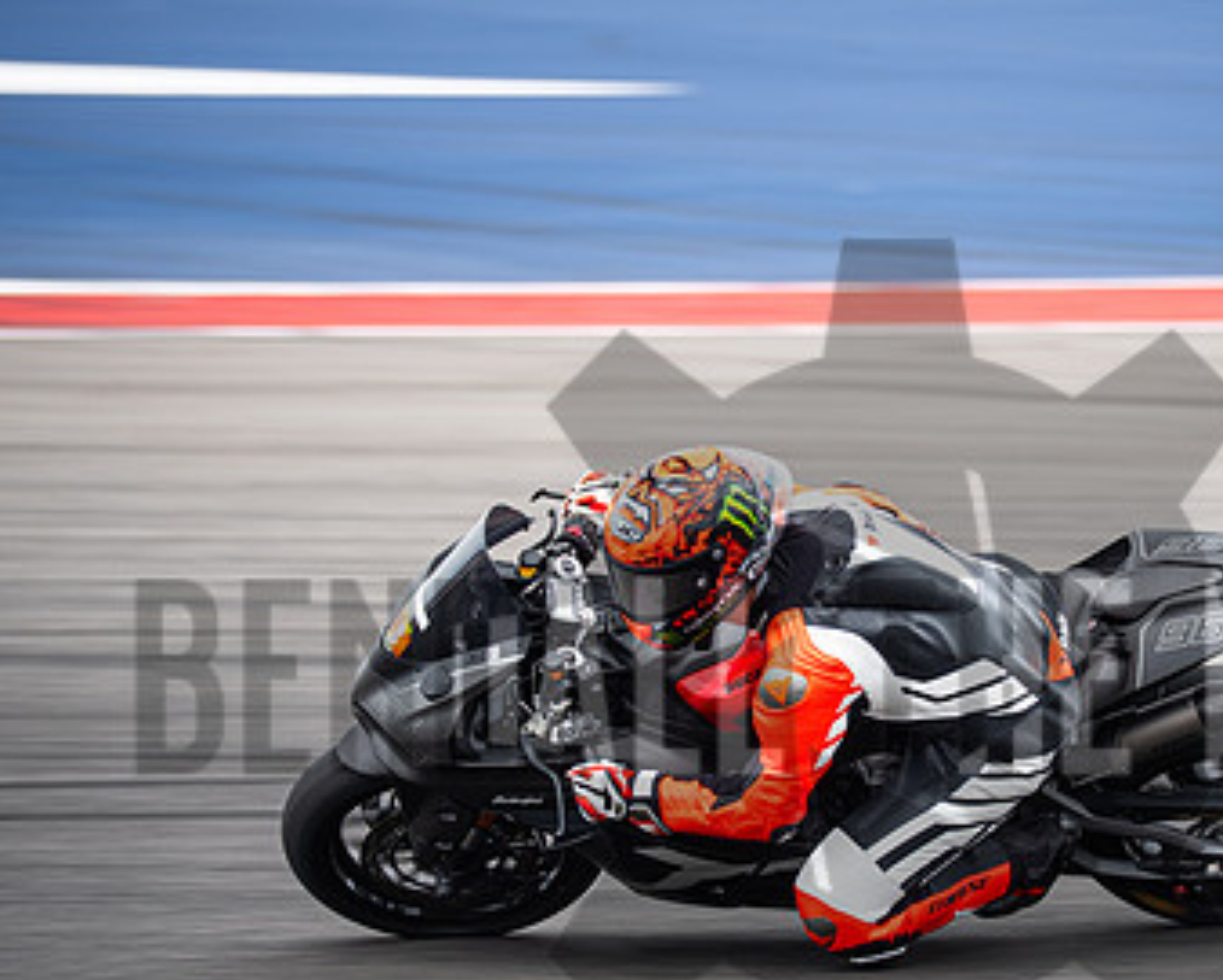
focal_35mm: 338
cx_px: 897
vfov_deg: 4.6
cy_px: 682
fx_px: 12245
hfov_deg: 5.7
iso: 160
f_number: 2.8
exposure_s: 1/250
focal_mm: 140
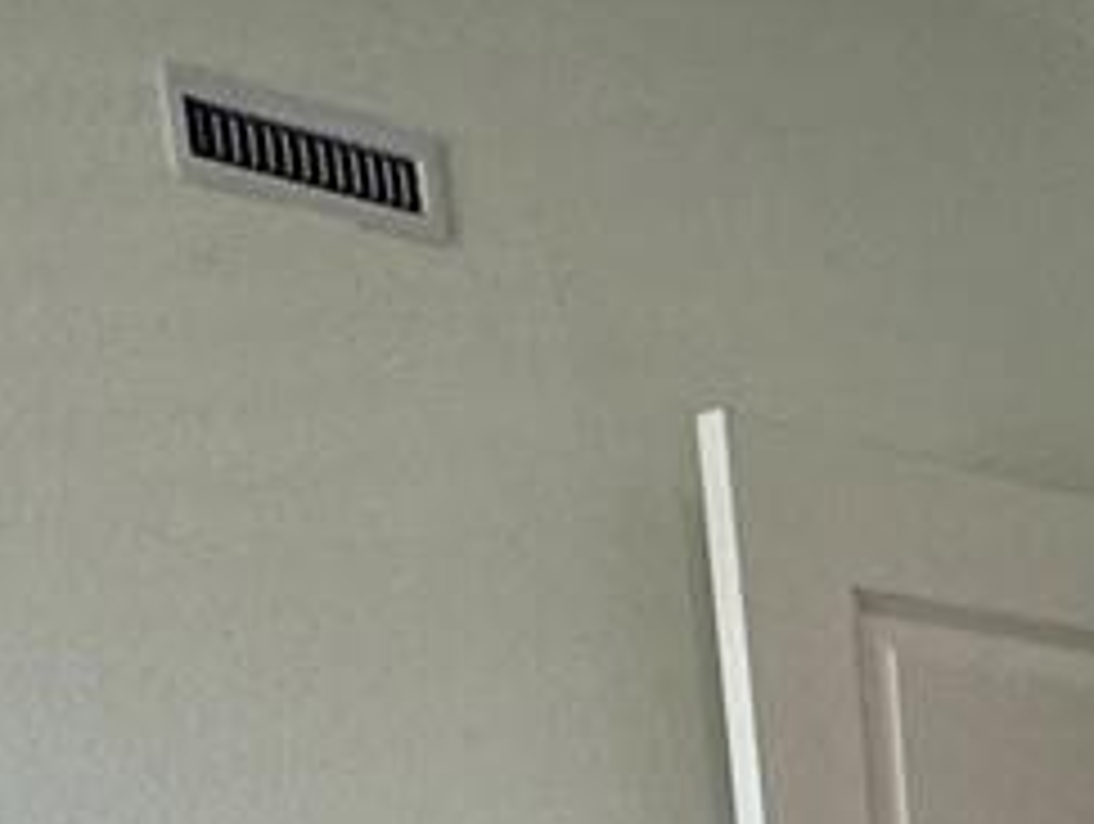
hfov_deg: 19.4
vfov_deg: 10.3
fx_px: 2912
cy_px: 2612
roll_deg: +0.2
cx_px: 1472
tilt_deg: -26.0
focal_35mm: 92
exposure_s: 1/120
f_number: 2.2
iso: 160
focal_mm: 2.22
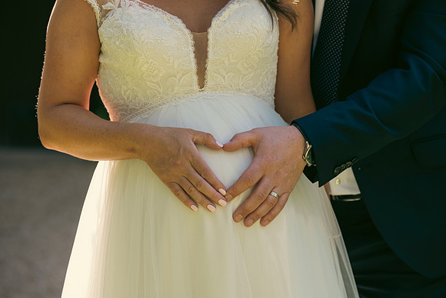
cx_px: 223
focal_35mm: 105
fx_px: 1301
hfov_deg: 19.5
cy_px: 149
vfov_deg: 13.0
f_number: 3.5
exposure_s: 1/250
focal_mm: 105
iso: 160
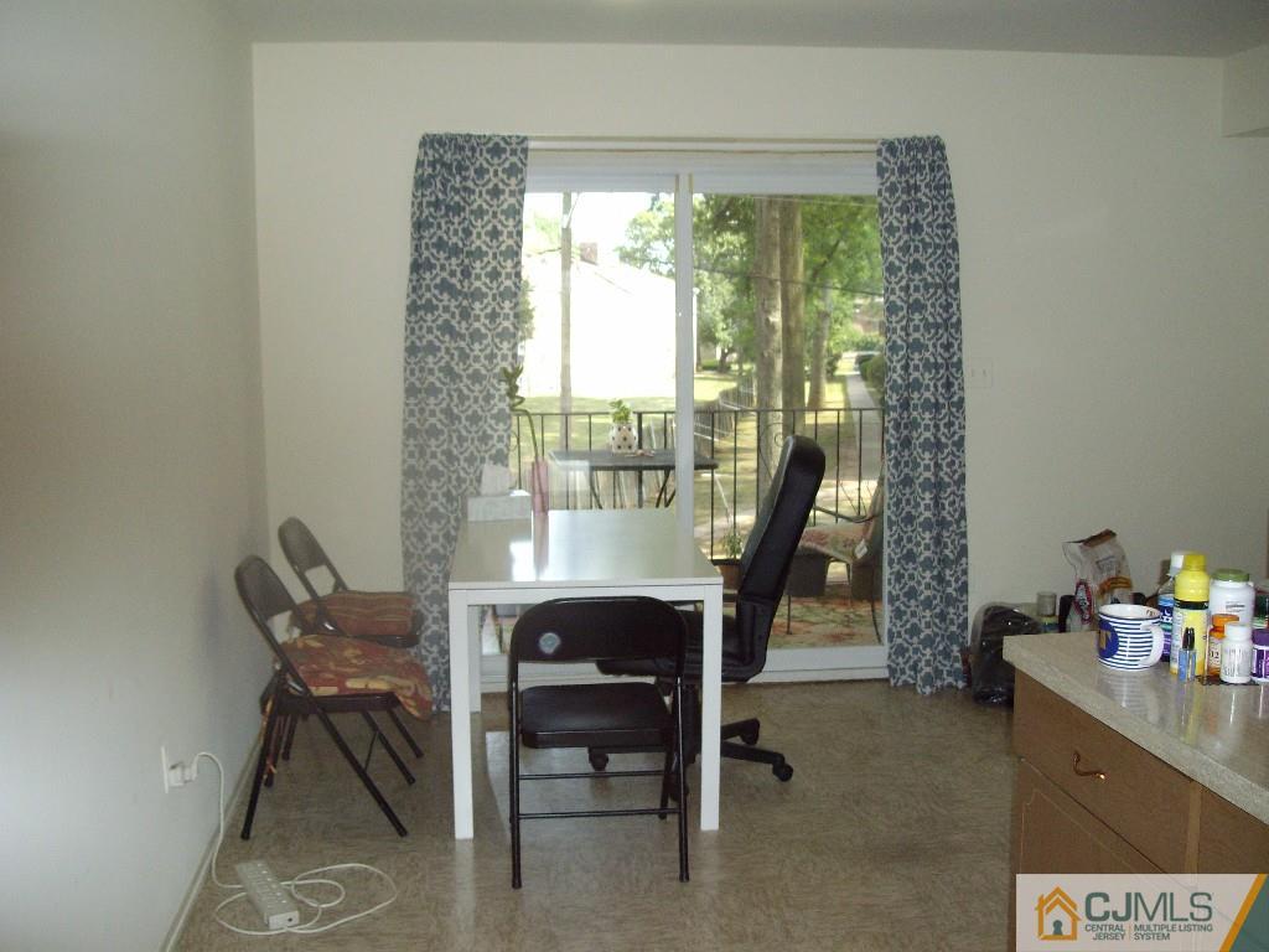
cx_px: 634
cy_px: 476
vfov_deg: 39.7
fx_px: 1320
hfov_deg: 51.4
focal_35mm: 36
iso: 160
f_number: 2.7
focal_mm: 6
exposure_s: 1/250
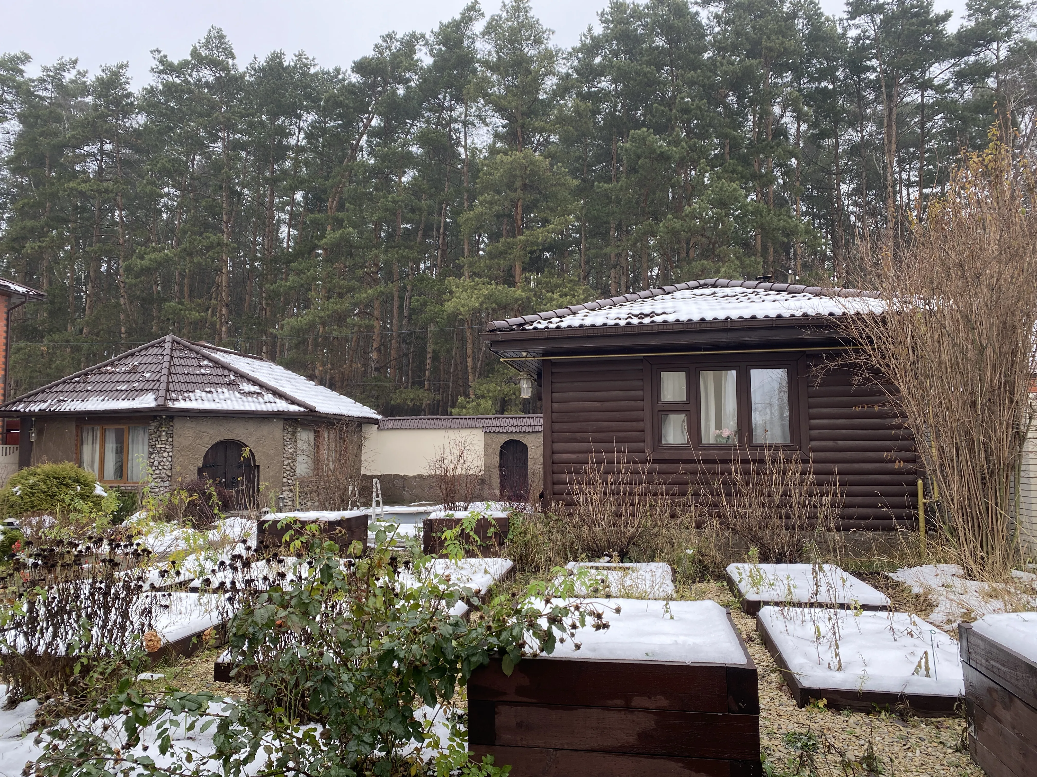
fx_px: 779
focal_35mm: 26
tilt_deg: +3.6
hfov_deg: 67.3
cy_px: 388
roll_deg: +0.7
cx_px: 518
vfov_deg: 53.1
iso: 32
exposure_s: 1/122
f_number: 1.8
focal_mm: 4.25
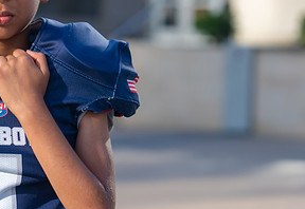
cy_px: 61
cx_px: 20
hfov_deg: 13.2
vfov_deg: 9.2
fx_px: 1300
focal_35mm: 152
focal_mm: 72
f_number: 3.2
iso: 100
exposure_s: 1/500
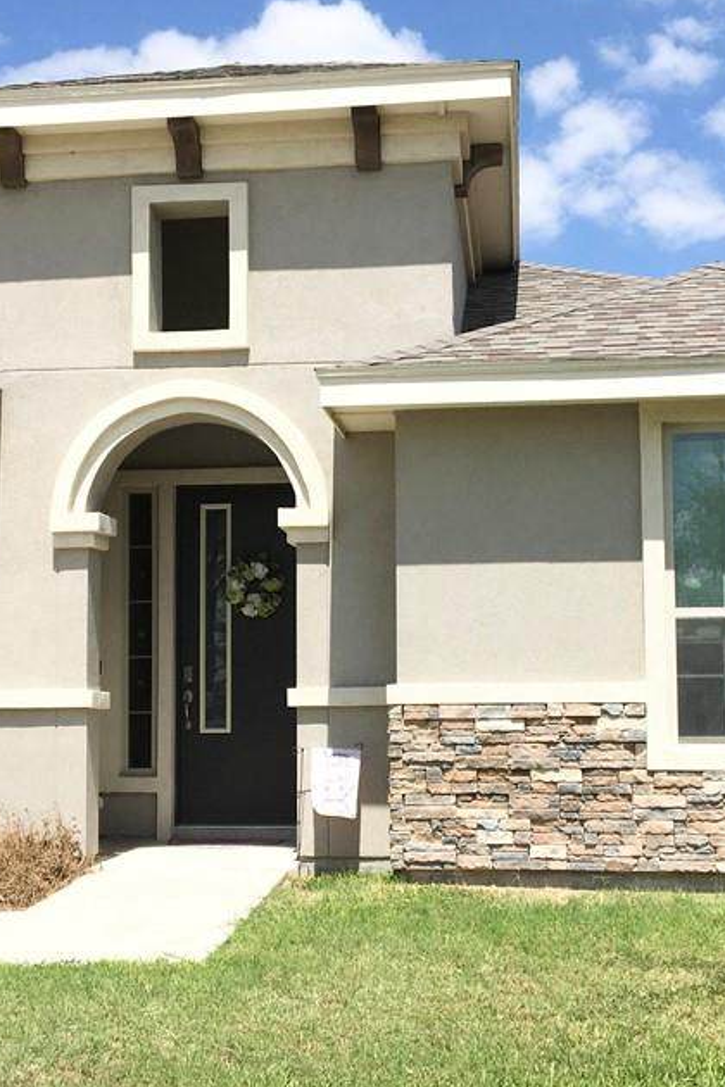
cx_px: 359
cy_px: 592
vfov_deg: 40.3
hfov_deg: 27.5
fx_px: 1480
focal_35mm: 49
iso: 25
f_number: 2.2
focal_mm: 4.15
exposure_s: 1/3077
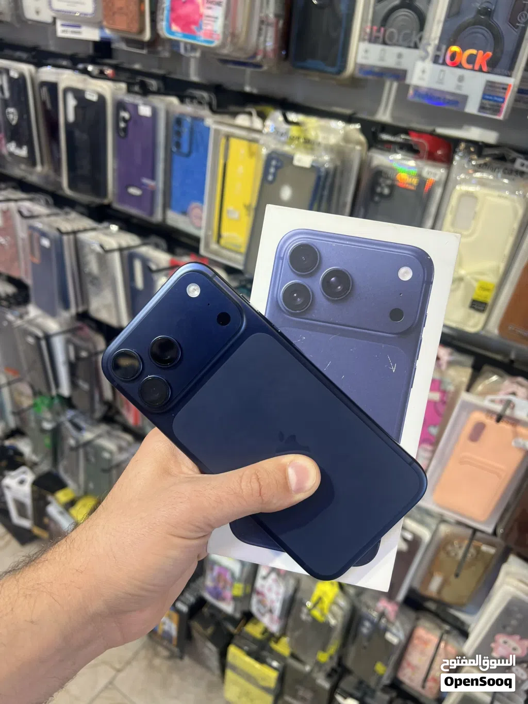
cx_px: 264
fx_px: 529
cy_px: 352
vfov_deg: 67.3
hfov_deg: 53.1
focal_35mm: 26
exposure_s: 1/248
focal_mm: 5.7
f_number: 1.5
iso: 40
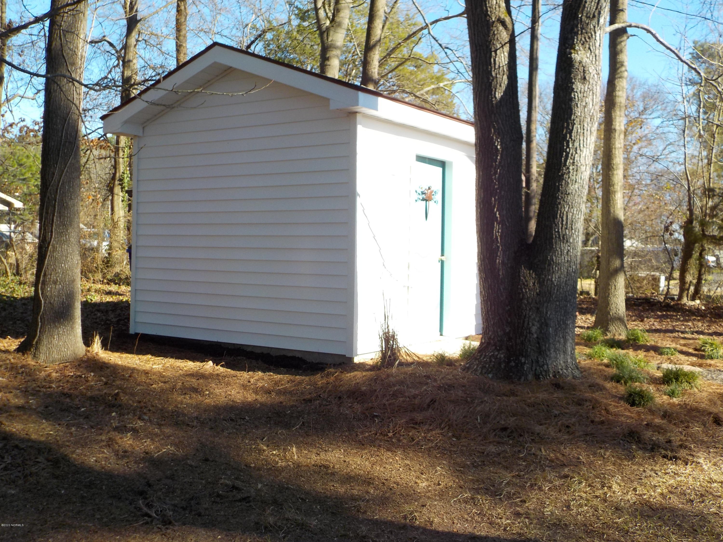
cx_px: 362
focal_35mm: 38
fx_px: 794
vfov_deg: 37.7
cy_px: 271
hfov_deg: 49.0
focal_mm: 5.2
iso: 125
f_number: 3.7
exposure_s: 1/320
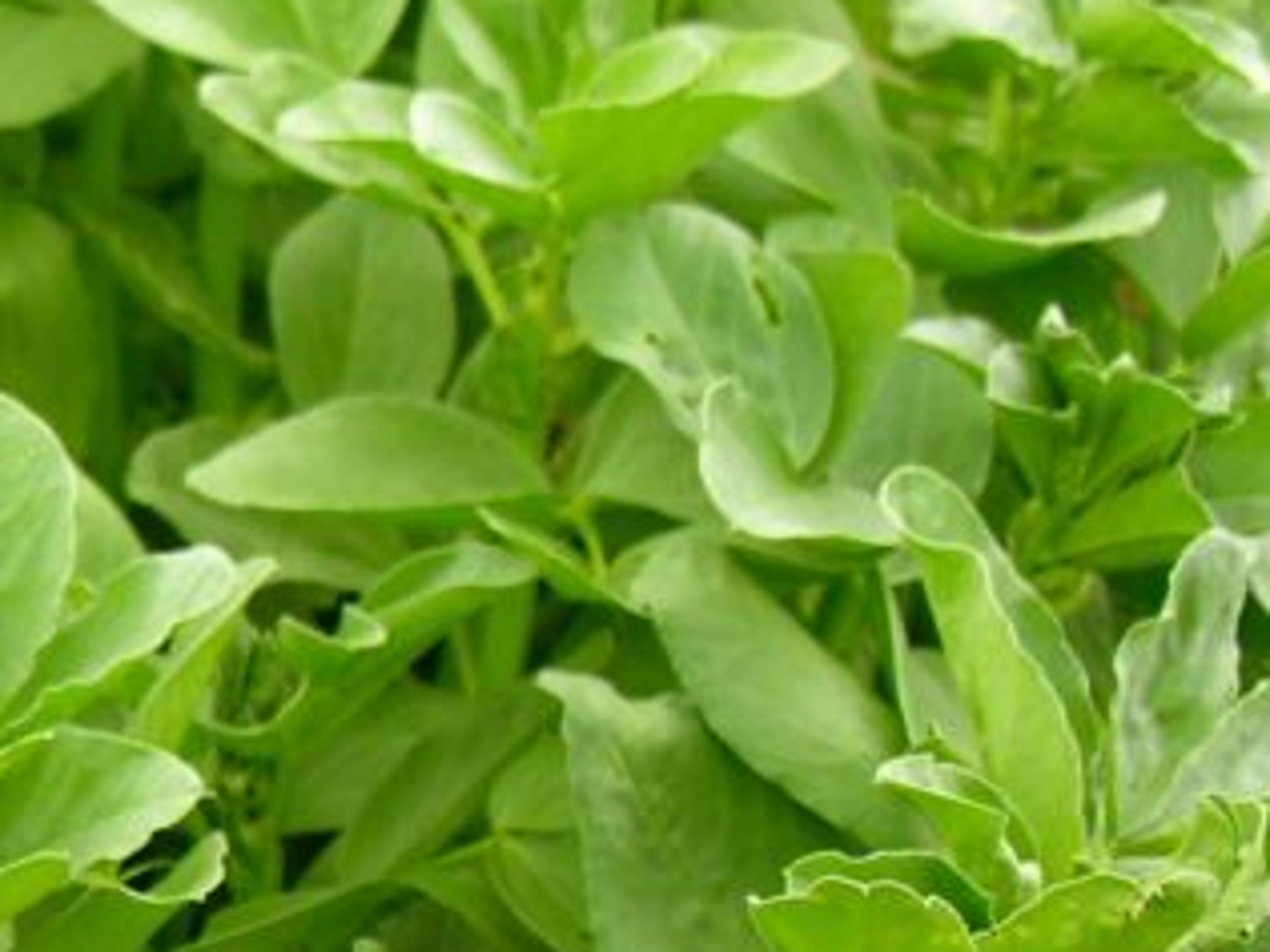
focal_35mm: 149
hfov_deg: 12.7
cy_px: 1073
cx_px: -522
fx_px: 5467
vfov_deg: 9.8
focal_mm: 11.8
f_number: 3
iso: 50
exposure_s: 1/130
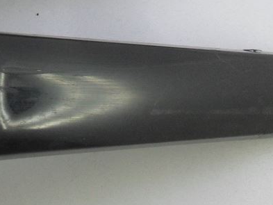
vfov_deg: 13.3
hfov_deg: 15.8
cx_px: -180
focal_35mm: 110
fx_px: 868
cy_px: 15
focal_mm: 4.9
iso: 100
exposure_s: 1/60
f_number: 3.5
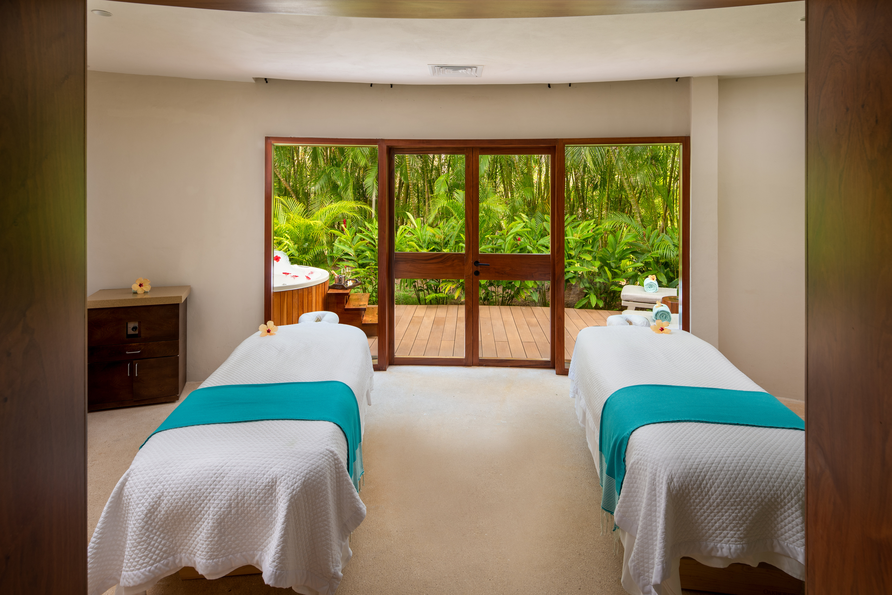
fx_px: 471
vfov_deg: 64.6
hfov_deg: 86.9
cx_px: 446
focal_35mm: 19
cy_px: 298
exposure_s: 1/5
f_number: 9
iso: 100
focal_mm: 19
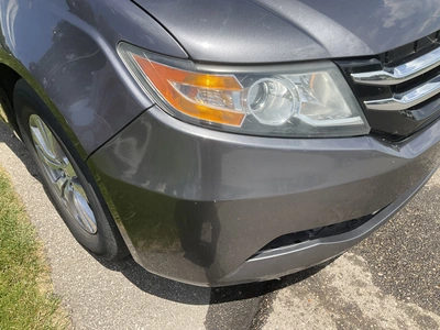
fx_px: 369
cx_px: 220
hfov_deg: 61.7
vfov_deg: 48.2
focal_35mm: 29
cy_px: 165
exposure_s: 1/1534
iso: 25
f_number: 1.8
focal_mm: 3
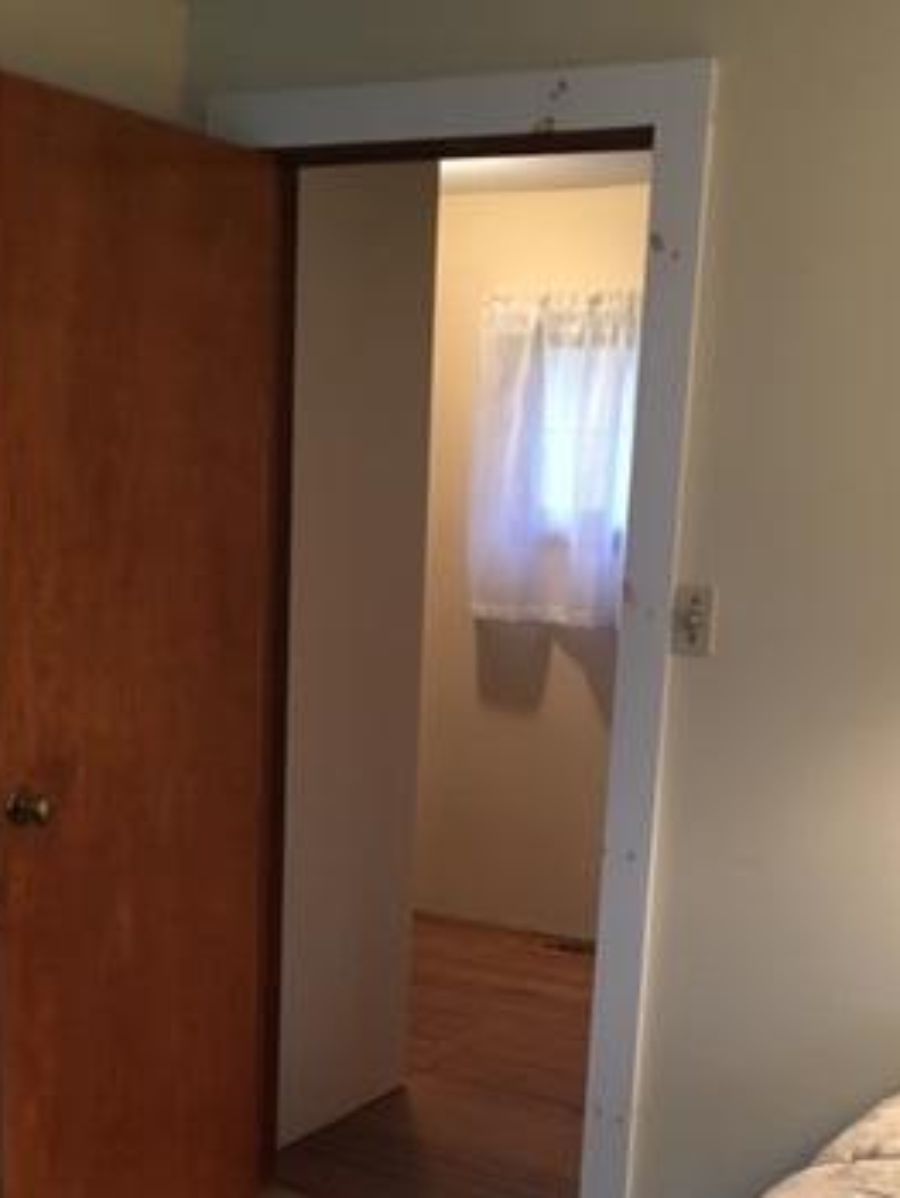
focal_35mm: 53
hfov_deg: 27.5
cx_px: 417
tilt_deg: -14.8
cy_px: 931
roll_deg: -2.7
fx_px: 1835
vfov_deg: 35.2
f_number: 2.2
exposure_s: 1/30
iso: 160
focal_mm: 4.15
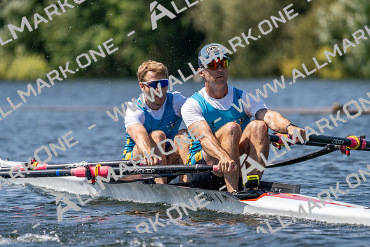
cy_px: 124
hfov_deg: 5.2
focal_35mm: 400
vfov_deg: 3.4
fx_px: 4112
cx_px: 185
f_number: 6.3
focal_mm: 400
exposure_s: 1/2000
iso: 250
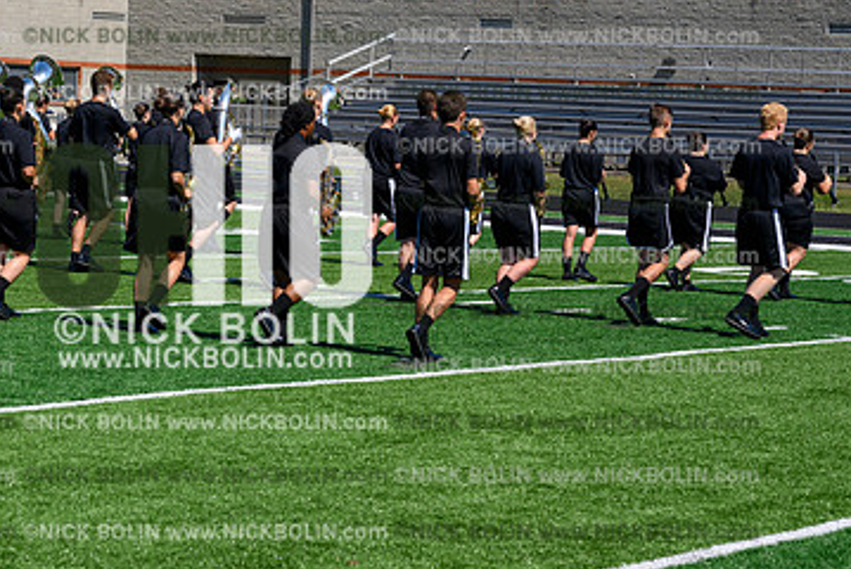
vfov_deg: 12.1
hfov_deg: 18.0
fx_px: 2673
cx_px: 204
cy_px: 257
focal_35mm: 113
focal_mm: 70
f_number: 8
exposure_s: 1/640
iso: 160
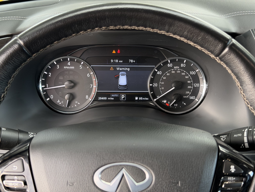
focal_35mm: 48
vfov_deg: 30.3
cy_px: 96
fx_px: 354
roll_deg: -0.1
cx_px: 128
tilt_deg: -28.0
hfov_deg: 39.7
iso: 80
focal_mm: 6.76
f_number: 1.78
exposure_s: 1/121
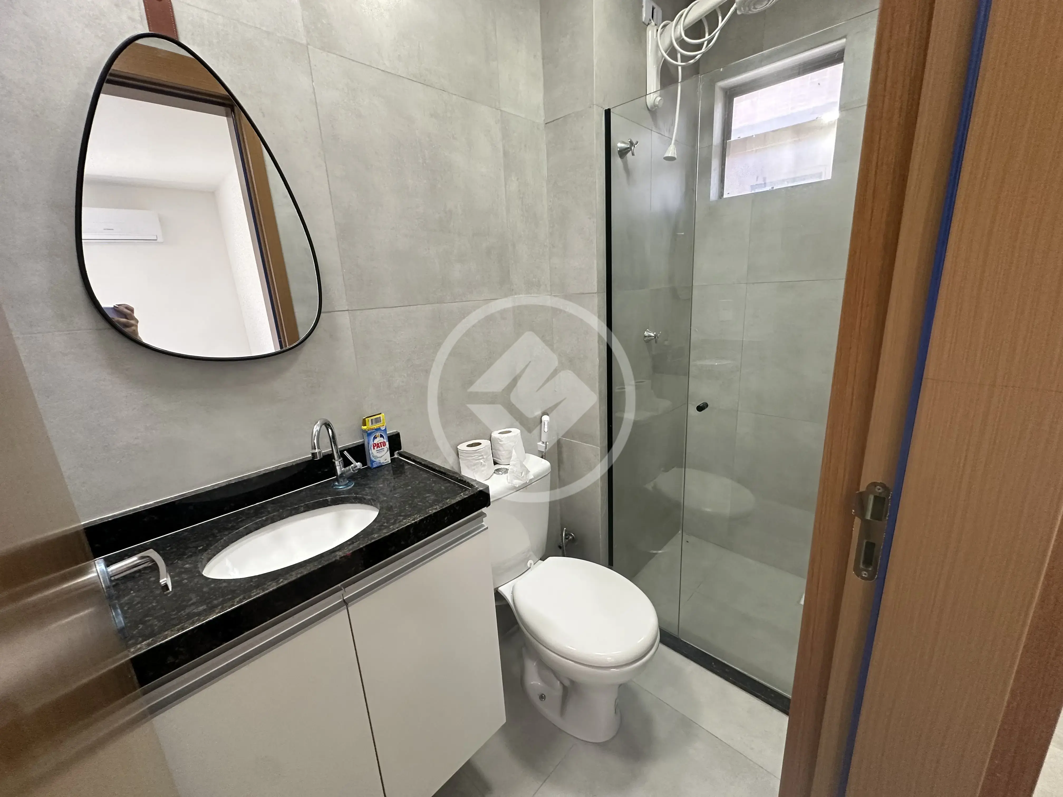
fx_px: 430
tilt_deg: -12.9
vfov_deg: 85.7
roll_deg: +2.1
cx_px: 532
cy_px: 398
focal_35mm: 14
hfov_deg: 102.1
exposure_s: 1/99
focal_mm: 2.22
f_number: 2.2
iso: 250
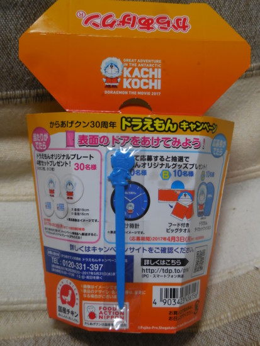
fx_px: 610
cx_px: 130
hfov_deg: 24.0
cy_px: 173
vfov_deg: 31.7
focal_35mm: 61
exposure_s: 1/30
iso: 400
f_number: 4.5
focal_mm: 11
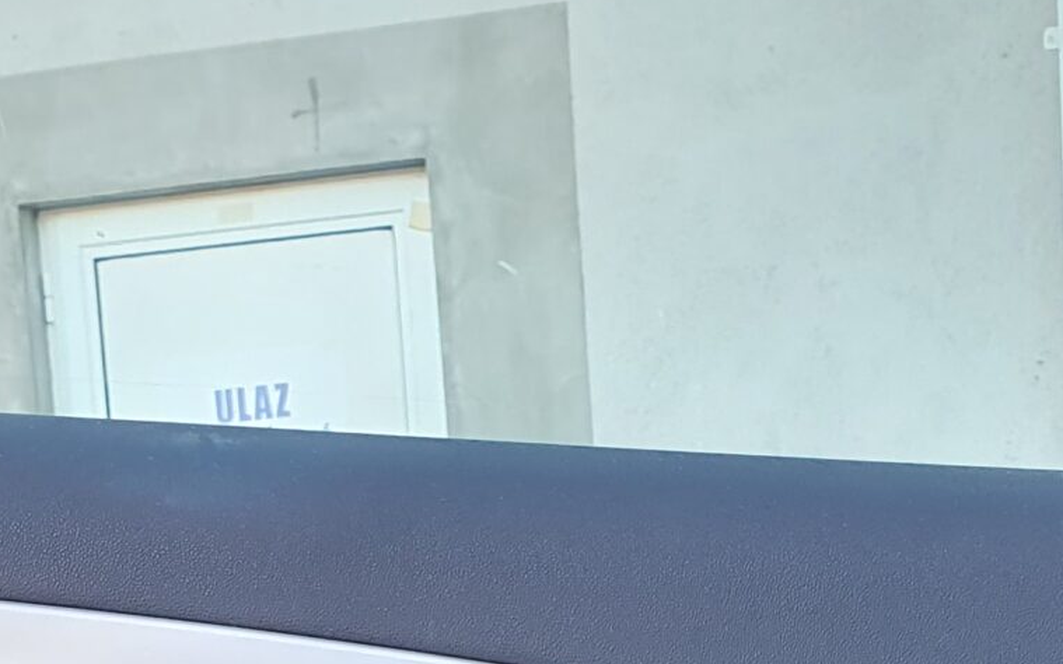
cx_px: 727
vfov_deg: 12.7
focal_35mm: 93
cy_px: 1236
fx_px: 2694
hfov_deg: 22.2
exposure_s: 1/100
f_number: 2.4
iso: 80
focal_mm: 4.32
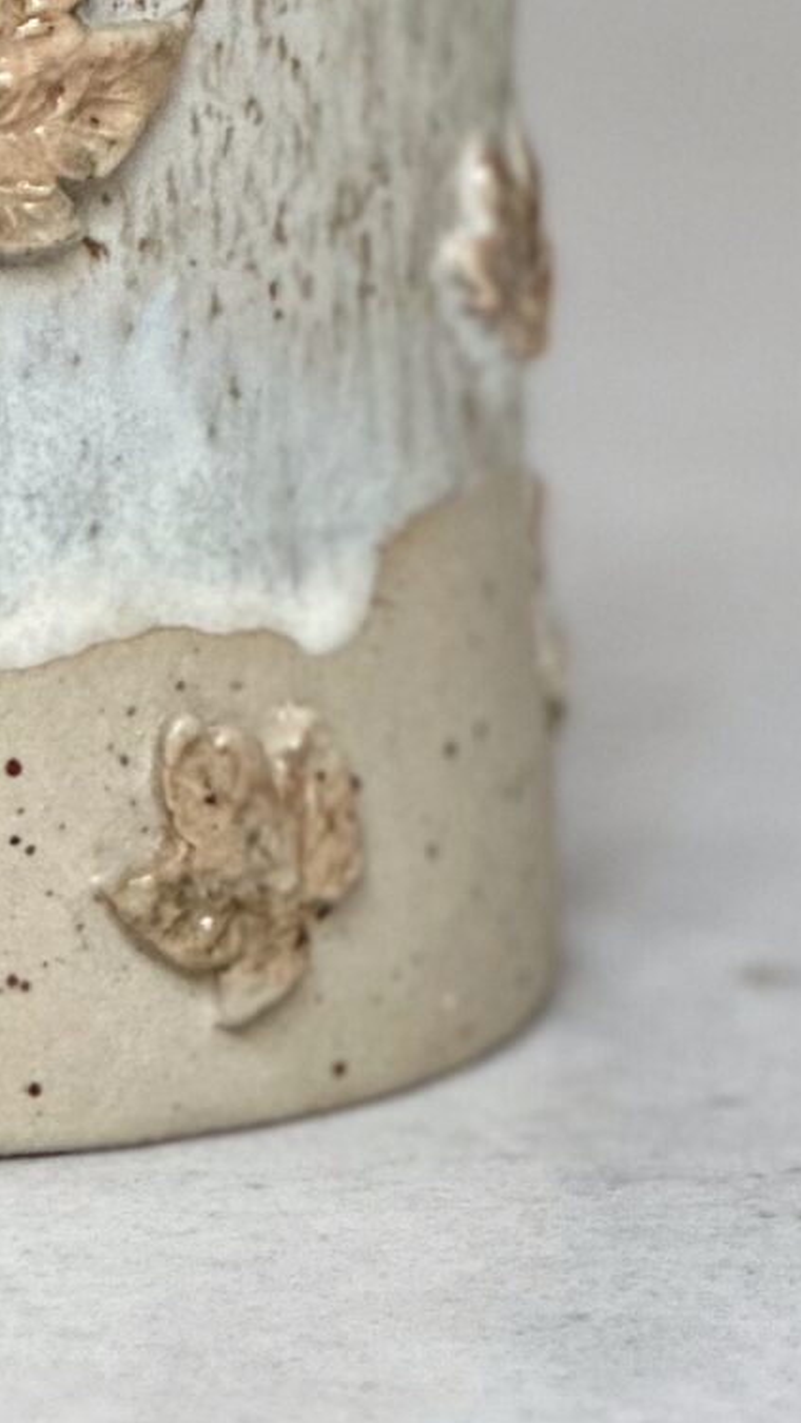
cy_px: 483
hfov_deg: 4.2
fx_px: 10832
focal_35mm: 287
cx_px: -154
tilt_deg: -10.5
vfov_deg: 7.5
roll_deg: -1.3
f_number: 2.8
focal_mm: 9
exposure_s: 1/121
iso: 250
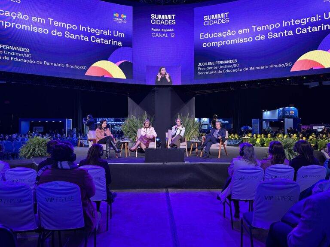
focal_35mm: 24
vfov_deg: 56.8
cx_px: 165
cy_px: 124
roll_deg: -0.2
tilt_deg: +1.7
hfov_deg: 71.6
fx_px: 229
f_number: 1.78
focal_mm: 6.86
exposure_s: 1/80
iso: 200
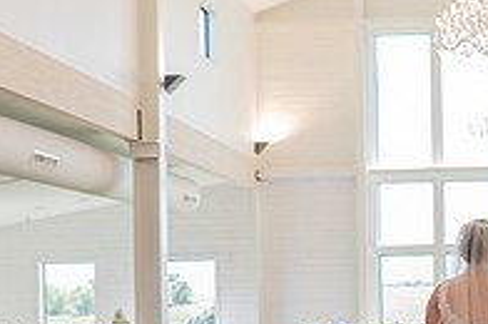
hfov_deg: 22.8
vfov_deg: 15.7
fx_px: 1164
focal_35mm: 86
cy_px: 275
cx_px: 478
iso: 320
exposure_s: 1/160
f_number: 3.2
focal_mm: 29
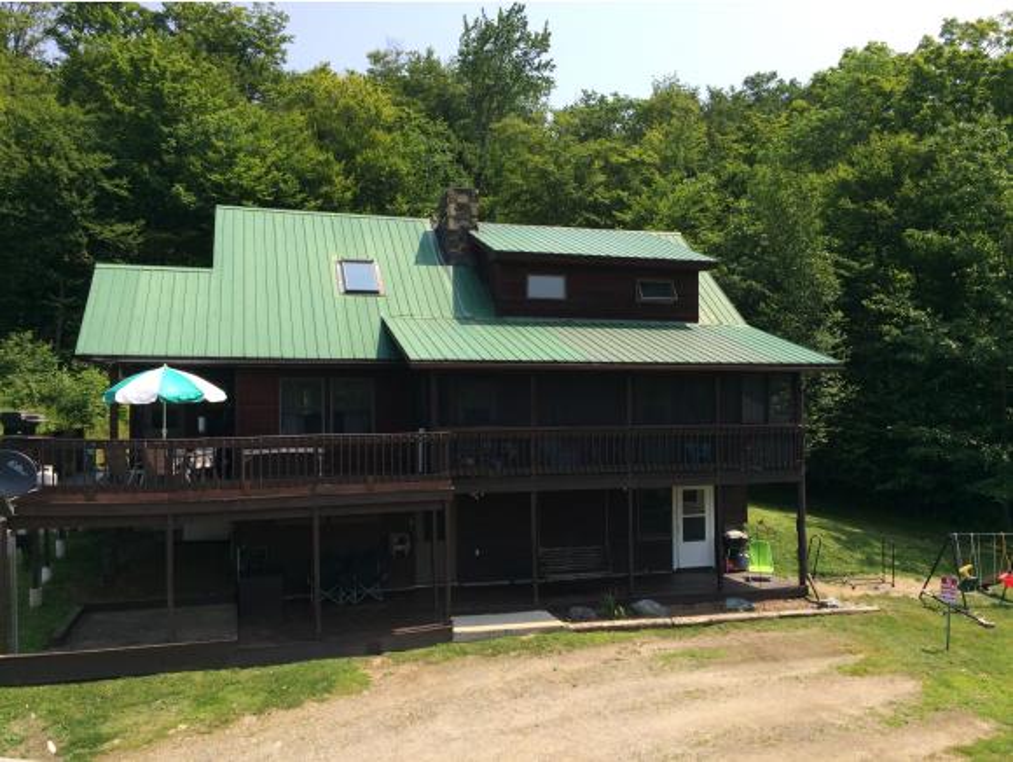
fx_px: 849
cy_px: 381
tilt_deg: +0.8
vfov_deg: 48.3
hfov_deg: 61.6
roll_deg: +0.1
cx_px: 506
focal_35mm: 29
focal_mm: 4.15
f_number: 2.2
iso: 32
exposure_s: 1/1325
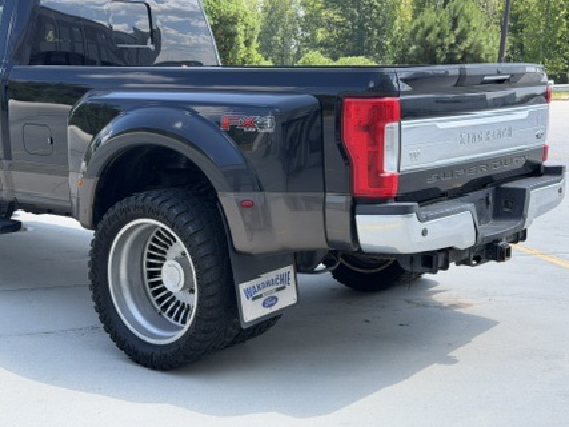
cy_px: 196
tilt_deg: -7.8
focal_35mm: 54
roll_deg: -0.2
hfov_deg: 35.6
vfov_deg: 27.0
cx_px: 286
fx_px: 887
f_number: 1.78
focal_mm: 6.76
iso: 100
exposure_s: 1/1167
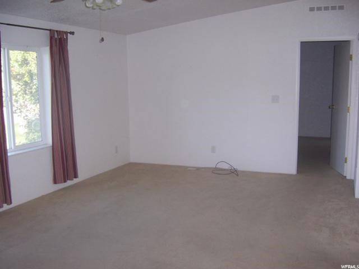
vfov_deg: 39.7
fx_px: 373
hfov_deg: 51.4
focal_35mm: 36
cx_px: 180
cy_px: 134
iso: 125
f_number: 2.8
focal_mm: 6.2
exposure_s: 1/60
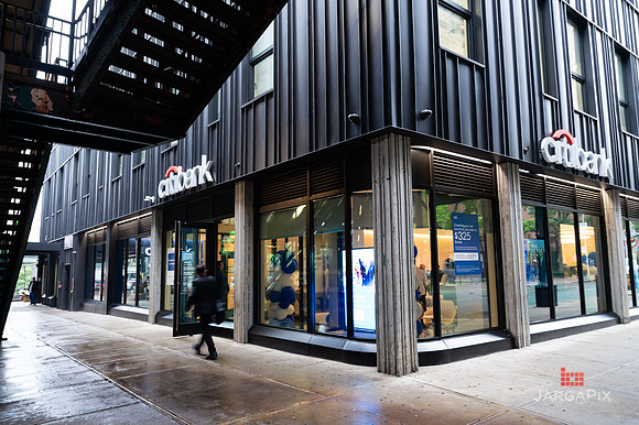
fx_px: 464
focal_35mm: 26
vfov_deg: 49.3
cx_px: 326
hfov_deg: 69.1
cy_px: 211
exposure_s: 1/10
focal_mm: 25.5
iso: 100
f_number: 4
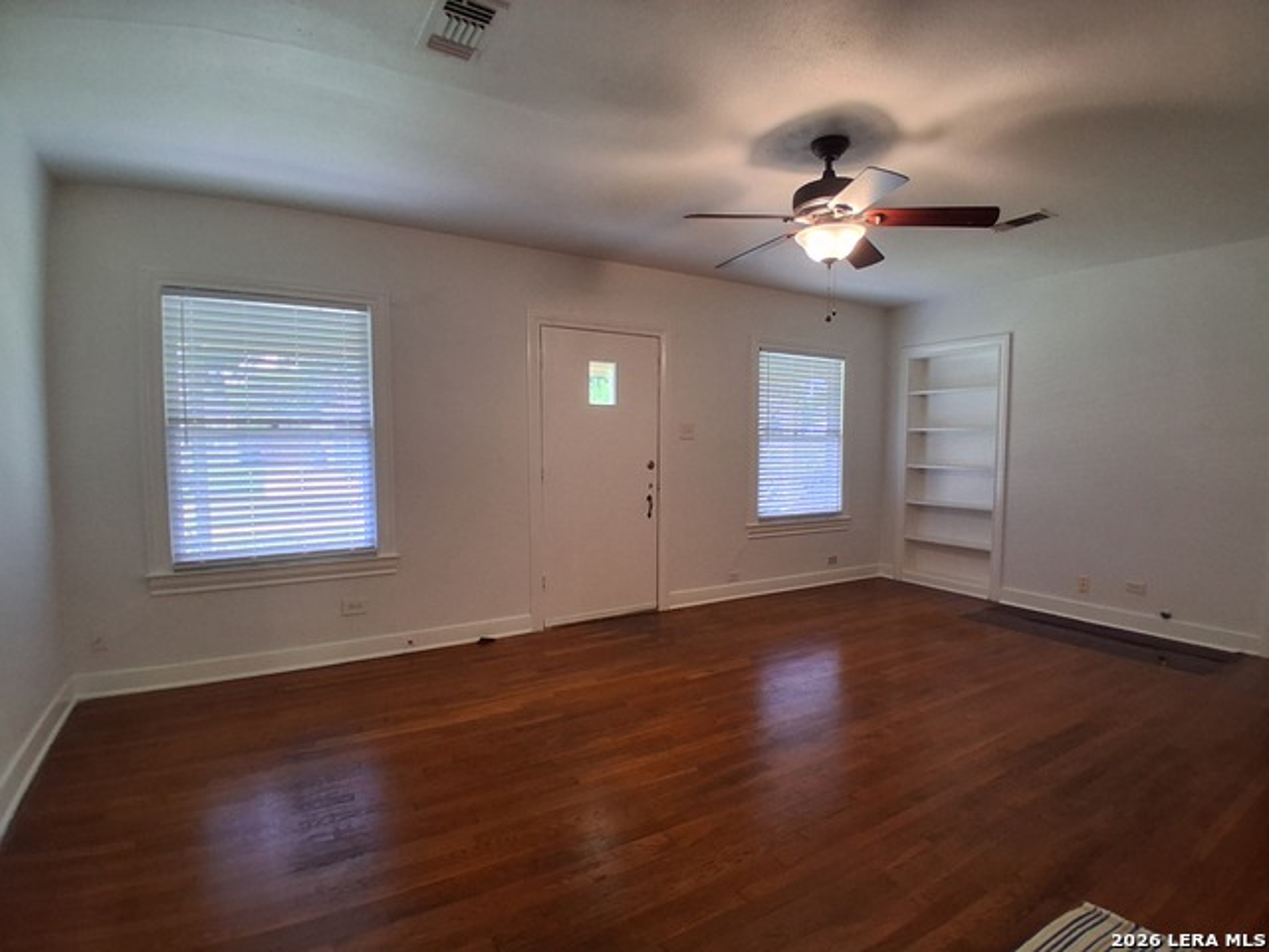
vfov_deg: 74.7
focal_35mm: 17
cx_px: 634
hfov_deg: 91.0
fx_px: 623
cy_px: 476
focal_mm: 1.4
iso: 125
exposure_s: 1/40
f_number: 2.2
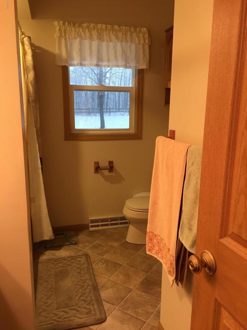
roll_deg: -0.8
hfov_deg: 48.2
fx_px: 276
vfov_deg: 61.7
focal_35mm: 29
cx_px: 124
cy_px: 165
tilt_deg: -11.2
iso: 40
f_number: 2.2
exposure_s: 1/15
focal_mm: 4.15
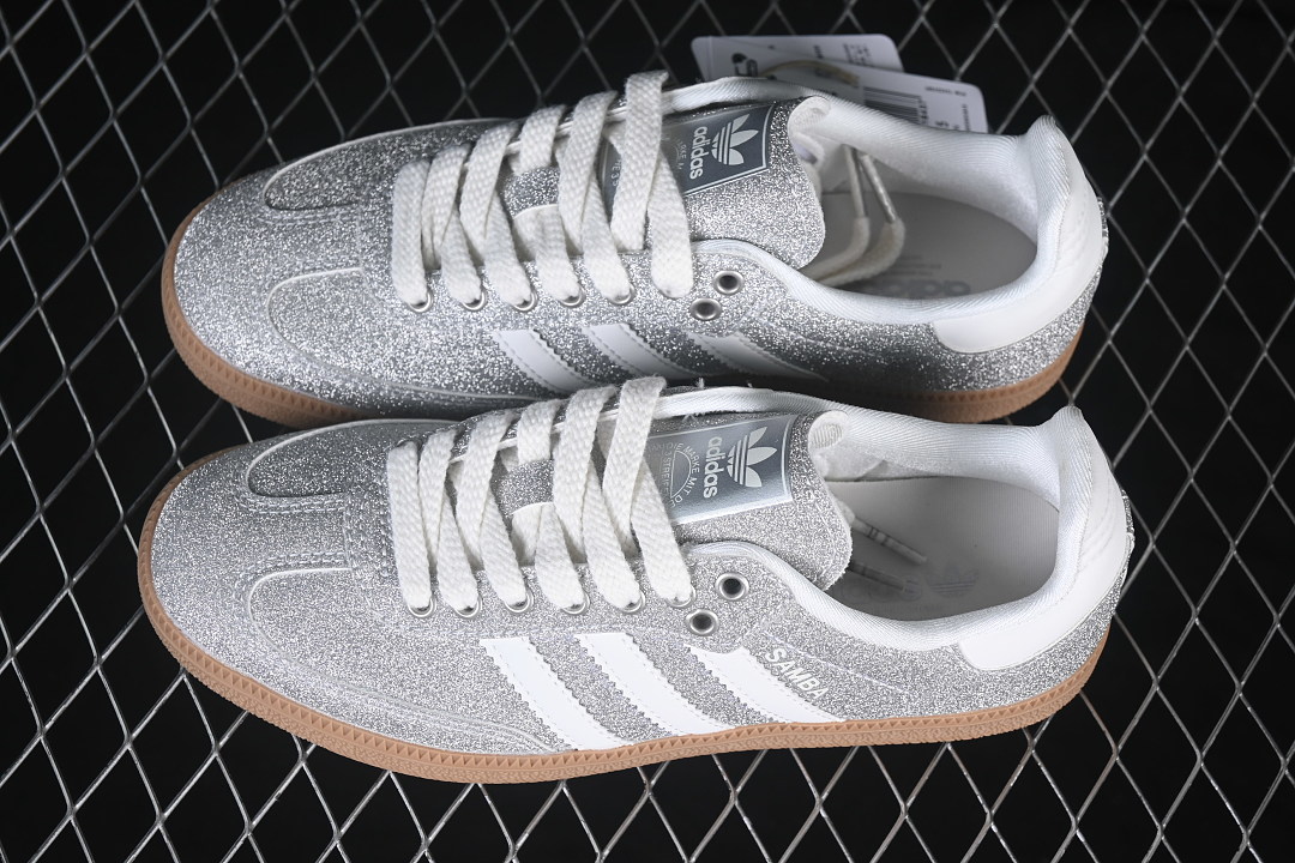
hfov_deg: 27.0
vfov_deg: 18.2
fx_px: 2698
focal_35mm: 75
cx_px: 648
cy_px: 432
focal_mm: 50
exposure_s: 1/80
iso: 160
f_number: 7.1
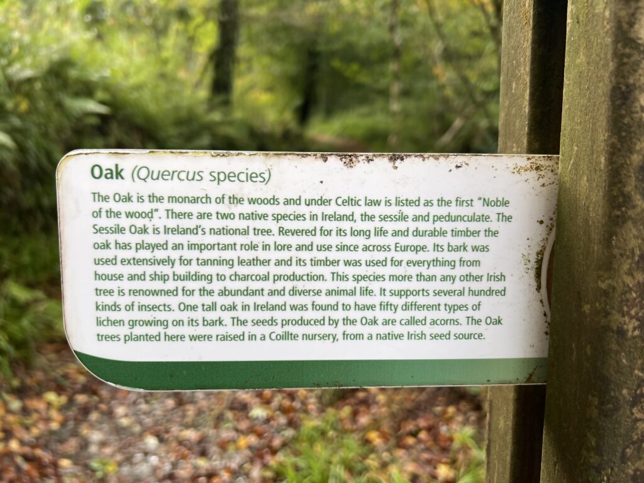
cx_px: 322
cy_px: 242
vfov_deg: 53.1
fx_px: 484
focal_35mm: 26
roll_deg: -0.7
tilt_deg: -7.8
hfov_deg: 67.3
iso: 32
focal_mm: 5.7
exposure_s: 1/122
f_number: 1.5
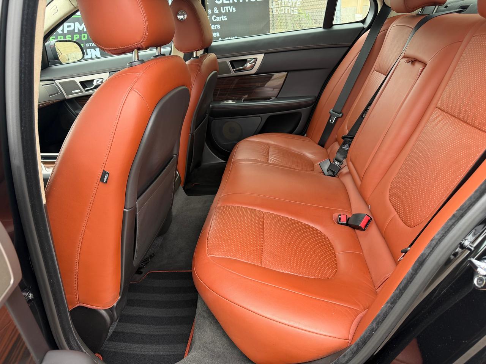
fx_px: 337
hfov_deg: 71.6
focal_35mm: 24
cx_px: 243
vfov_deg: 56.8
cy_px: 182
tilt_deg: -24.4
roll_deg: +4.6
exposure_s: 1/121
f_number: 1.78
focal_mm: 6.76
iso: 100
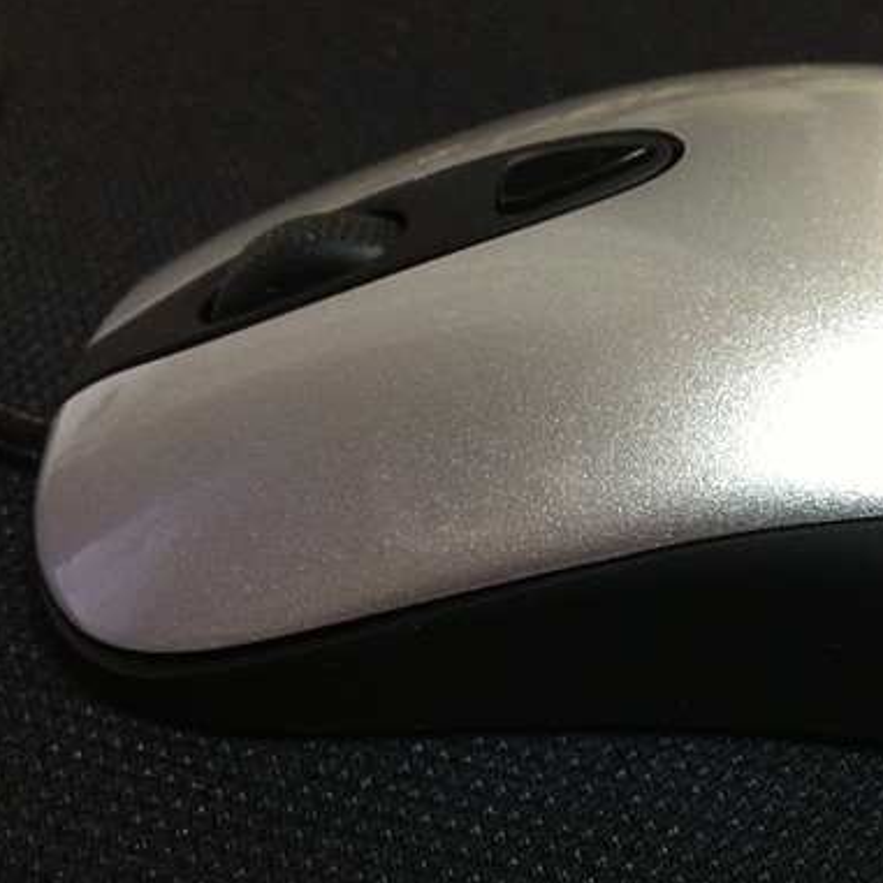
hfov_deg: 31.8
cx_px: 730
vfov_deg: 32.6
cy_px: 552
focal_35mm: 52
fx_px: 1501
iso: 320
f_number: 2.4
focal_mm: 4.28
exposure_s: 1/20
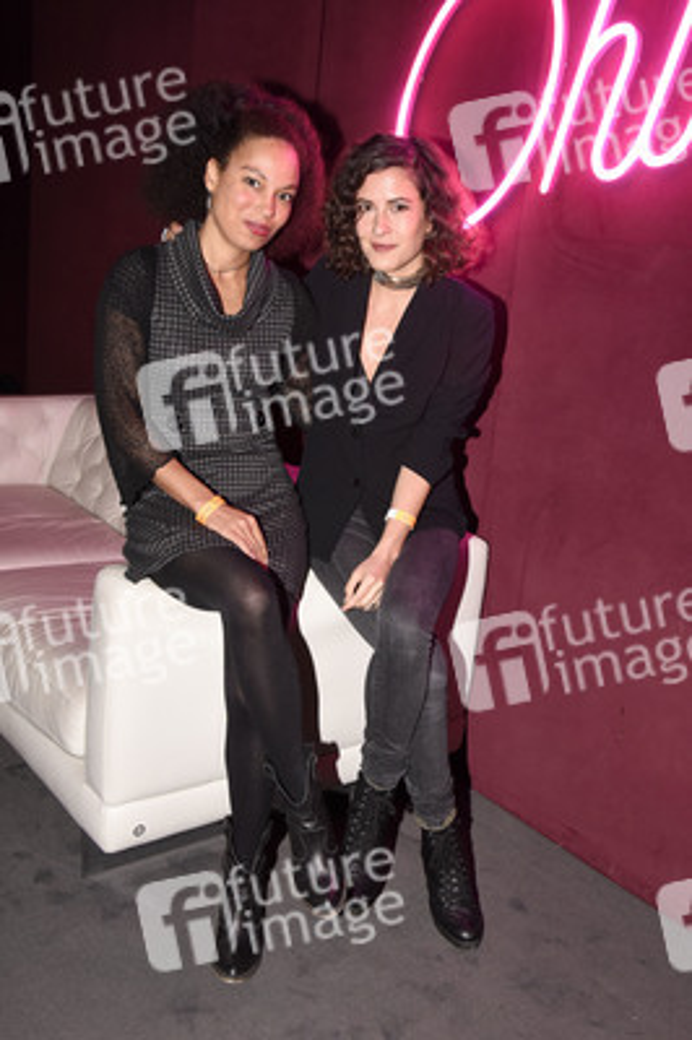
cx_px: 346
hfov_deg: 42.3
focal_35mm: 31
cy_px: 520
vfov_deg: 60.3
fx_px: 895
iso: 2500
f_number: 6.3
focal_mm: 31
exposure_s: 1/60
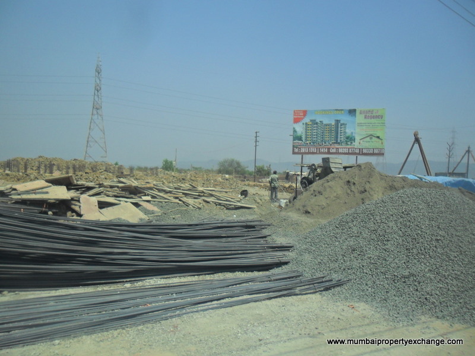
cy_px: 178
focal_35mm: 27
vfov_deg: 51.4
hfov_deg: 65.3
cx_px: 238
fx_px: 370
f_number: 8.9
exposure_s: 1/250
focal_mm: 4.9
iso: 100
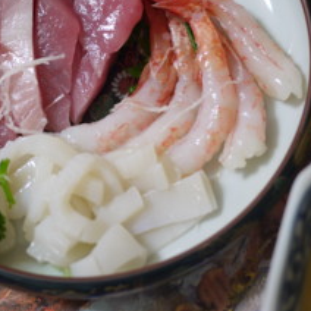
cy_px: 88
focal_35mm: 75
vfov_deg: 22.9
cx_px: 107
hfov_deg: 23.0
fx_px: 762
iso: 100
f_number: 1.7
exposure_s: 1/30
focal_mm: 20
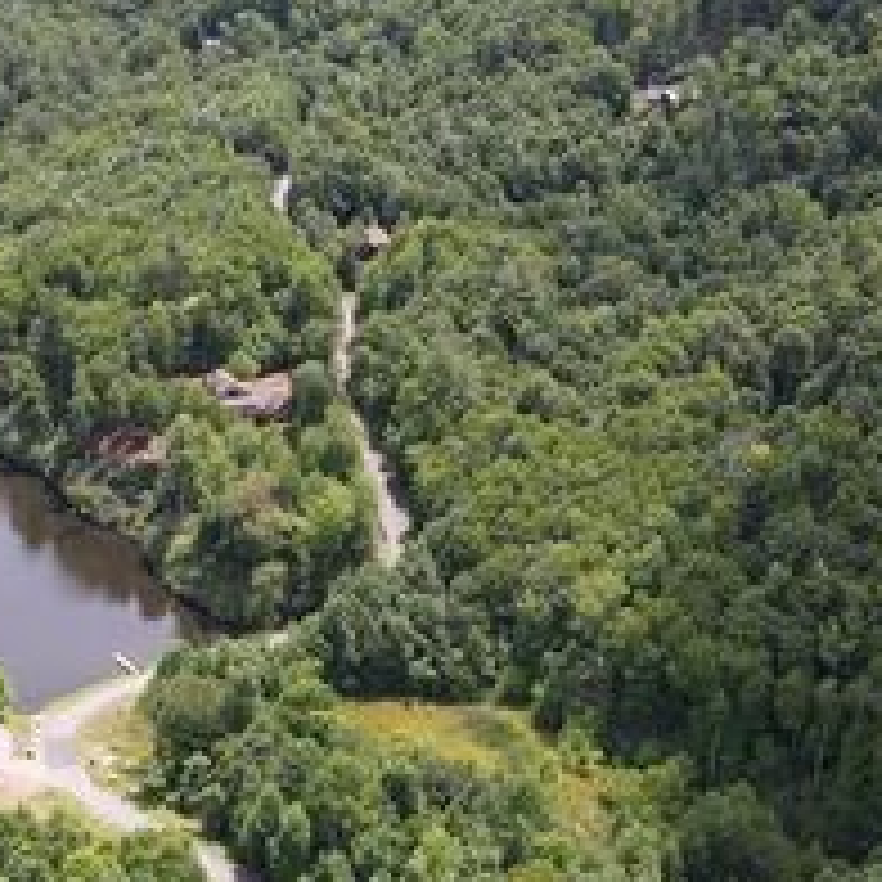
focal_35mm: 54
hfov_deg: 31.3
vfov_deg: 31.6
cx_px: 266
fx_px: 1557
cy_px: 524
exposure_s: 1/250
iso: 100
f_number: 2.8
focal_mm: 4.5
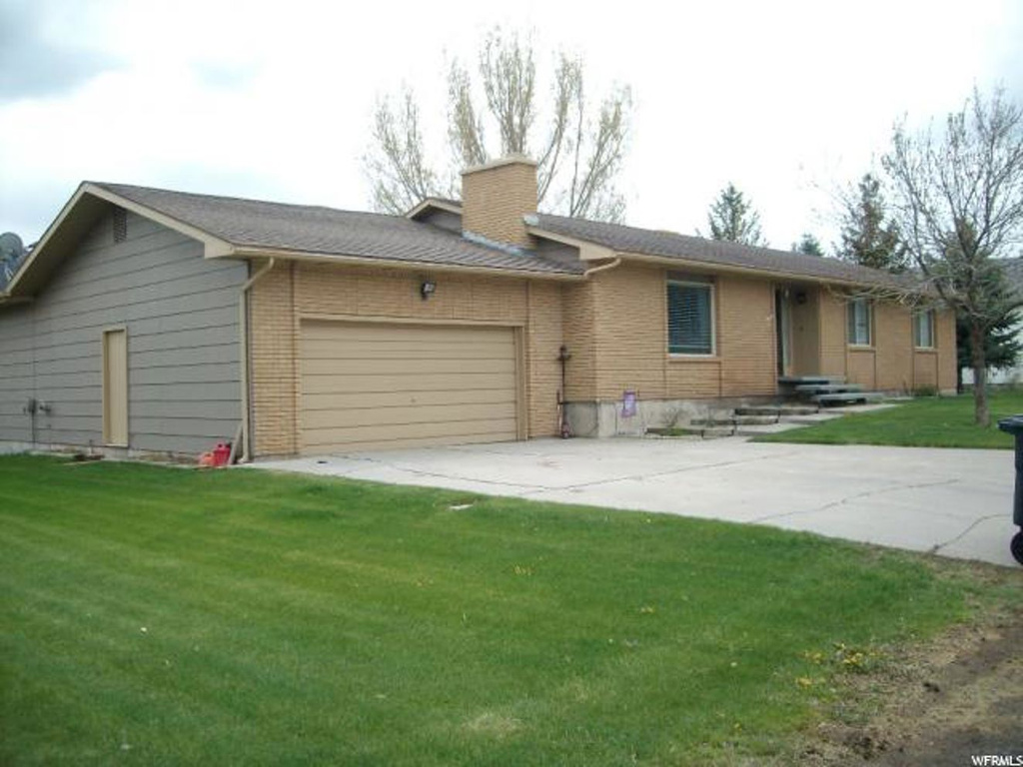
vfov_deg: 40.7
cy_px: 384
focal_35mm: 35
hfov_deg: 52.6
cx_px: 512
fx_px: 1034
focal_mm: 5.8
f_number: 7.2
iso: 80
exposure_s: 1/150
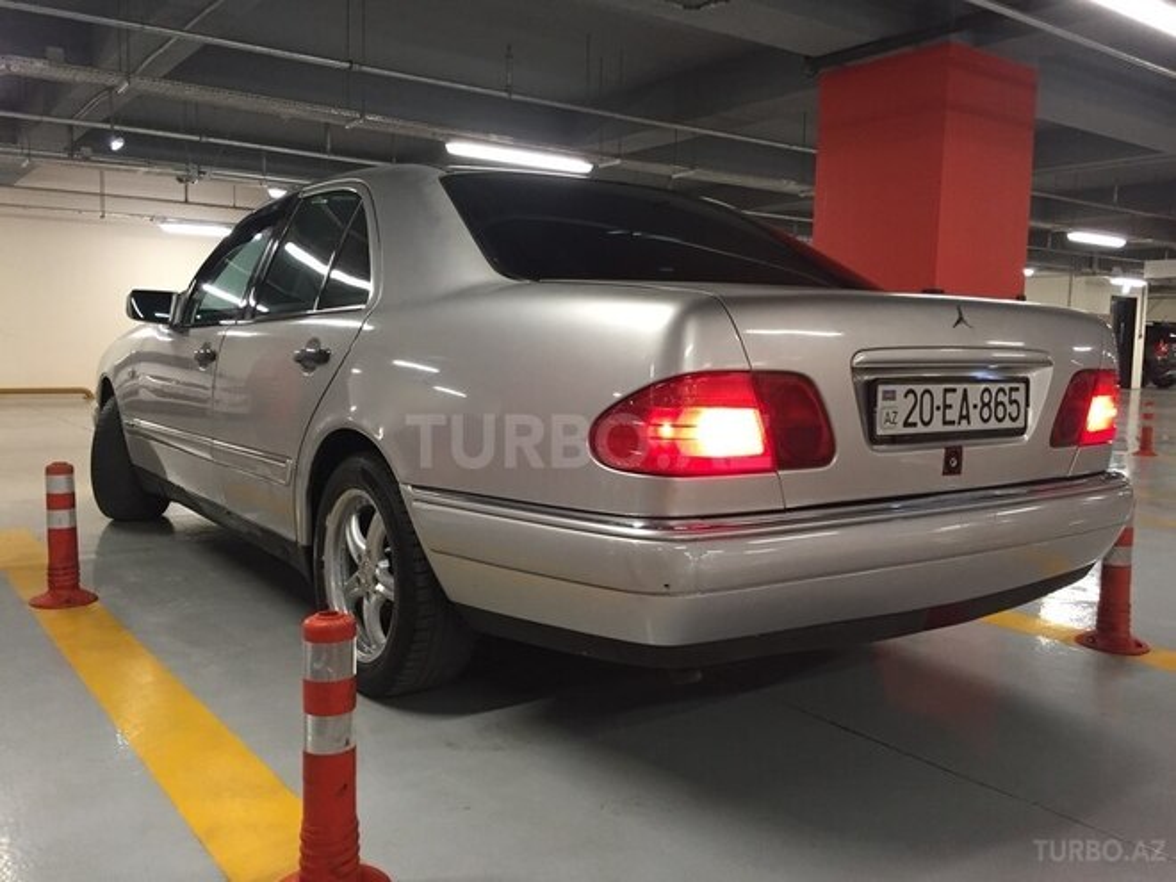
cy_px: 441
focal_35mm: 29
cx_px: 588
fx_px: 985
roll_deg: +0.1
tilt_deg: -7.1
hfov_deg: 61.7
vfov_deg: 48.2
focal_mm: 4.15
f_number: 2.2
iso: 160
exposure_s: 1/30
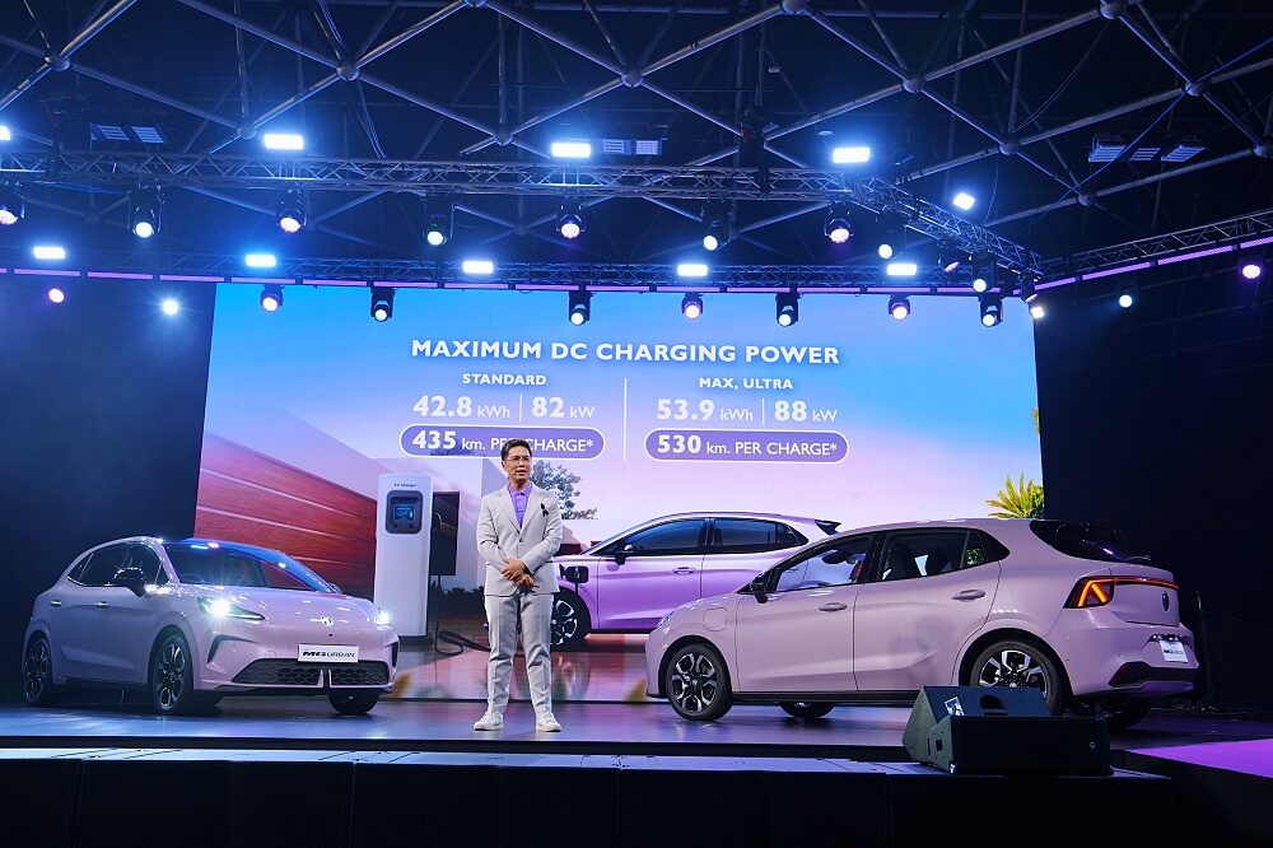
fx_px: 1202
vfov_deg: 38.9
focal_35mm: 34
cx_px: 636
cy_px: 424
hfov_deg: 55.8
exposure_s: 1/160
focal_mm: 34
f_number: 5.6
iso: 800
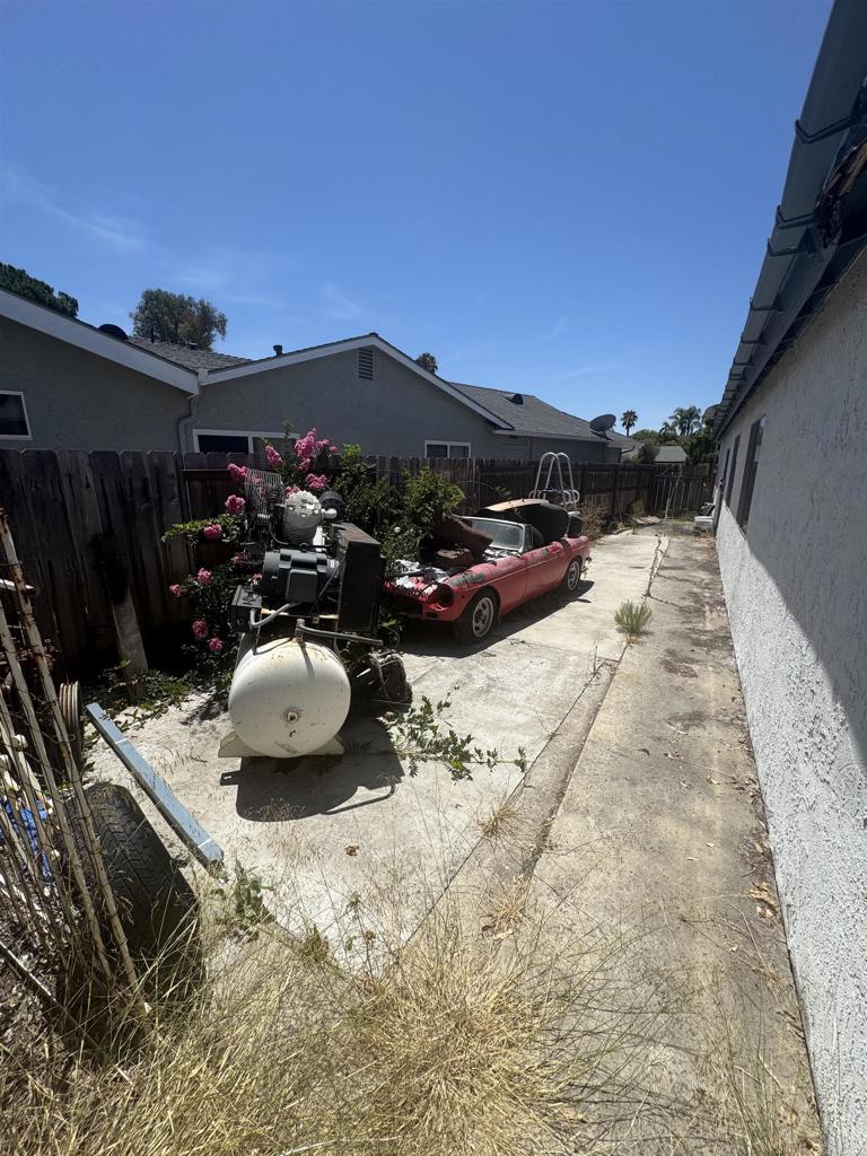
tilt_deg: -12.4
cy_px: 578
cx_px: 434
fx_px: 468
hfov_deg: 85.7
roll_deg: -1.0
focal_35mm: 14
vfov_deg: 102.1
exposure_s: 1/2674
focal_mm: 2.22
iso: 50
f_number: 2.2
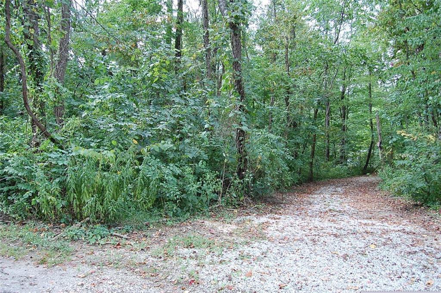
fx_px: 330
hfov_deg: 67.4
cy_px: 146
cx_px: 220
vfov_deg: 47.8
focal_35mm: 27
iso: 400
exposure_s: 1/100
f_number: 5
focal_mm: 18
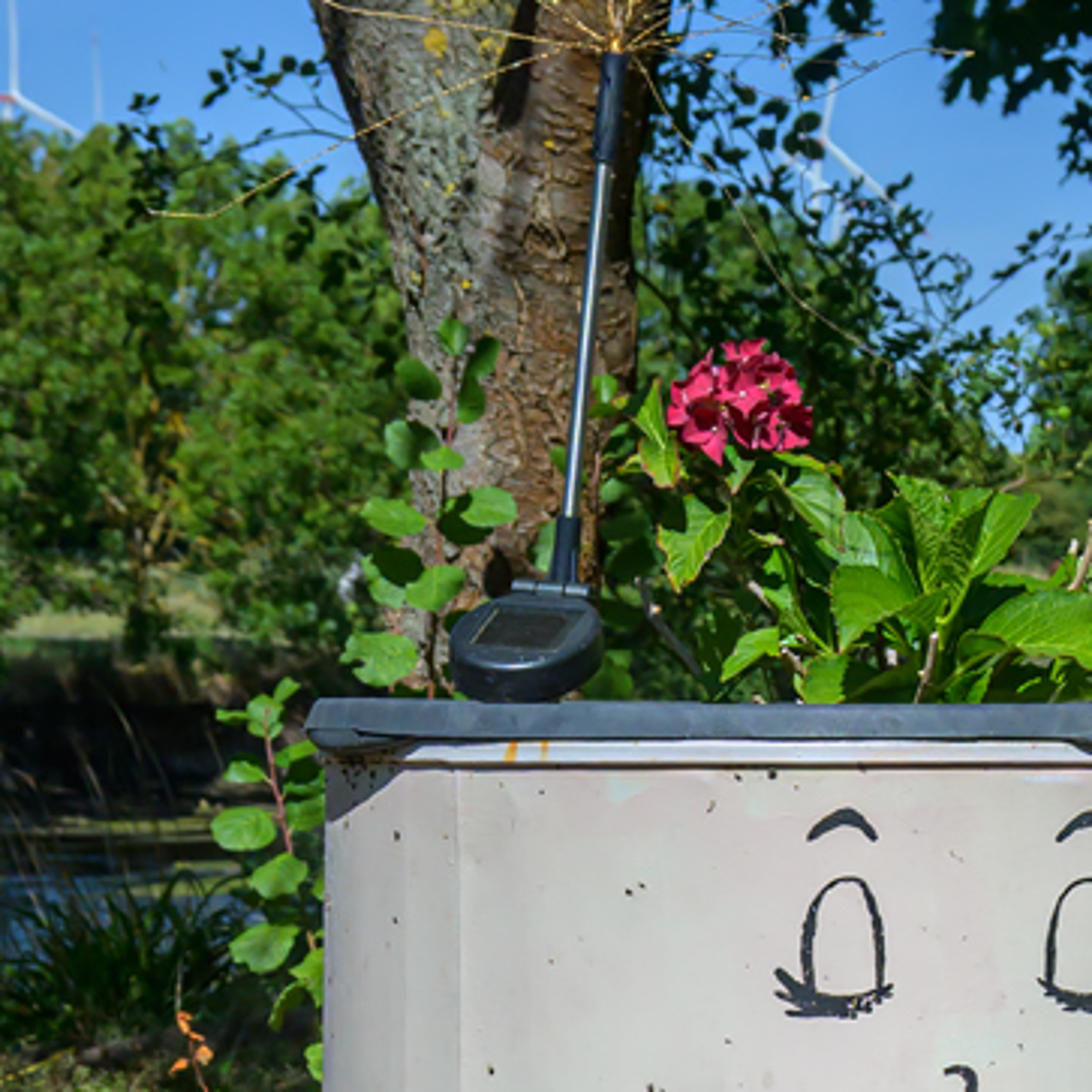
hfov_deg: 15.7
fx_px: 3947
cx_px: 847
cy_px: 1477
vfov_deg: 14.9
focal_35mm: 111
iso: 200
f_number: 8
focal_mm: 31.5
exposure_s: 1/2000
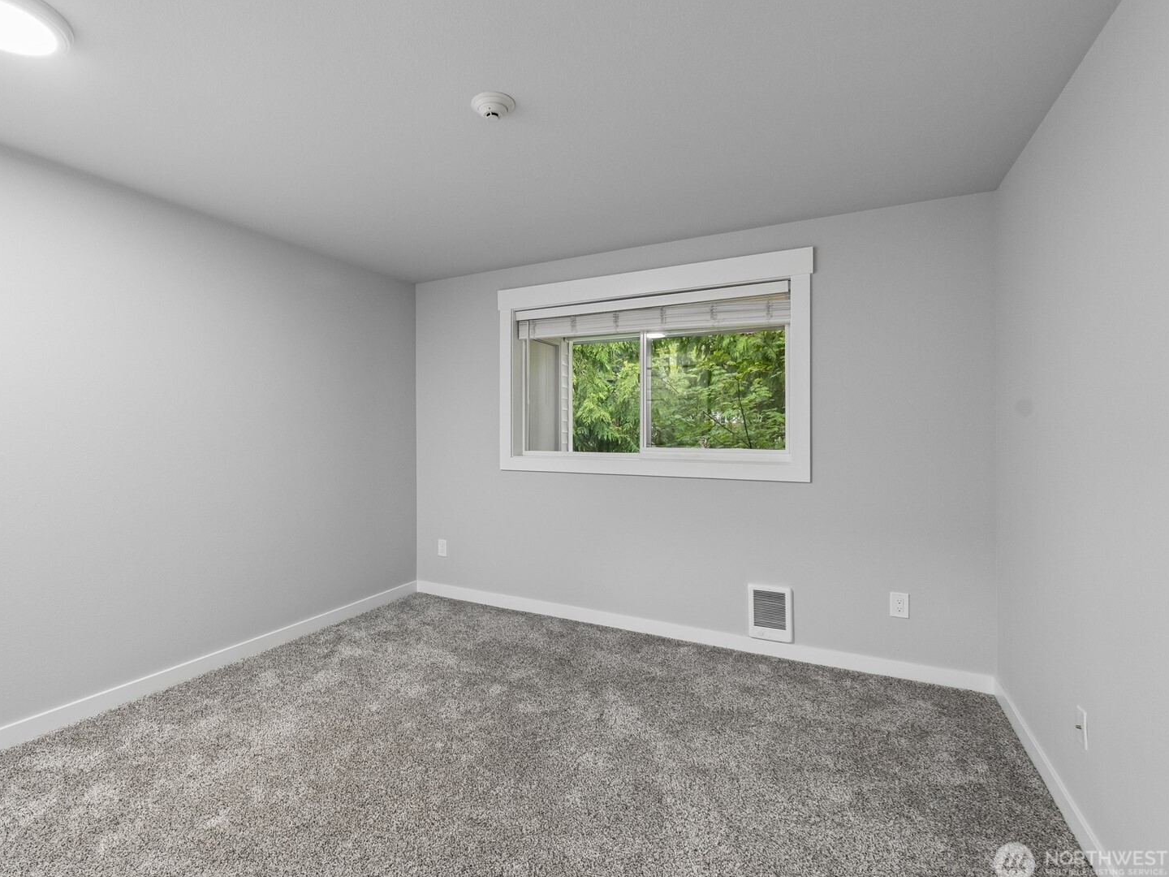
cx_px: 503
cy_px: 435
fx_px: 574
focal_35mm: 17
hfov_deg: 90.5
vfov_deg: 74.7
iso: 250
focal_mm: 10
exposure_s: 1/1.67
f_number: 9
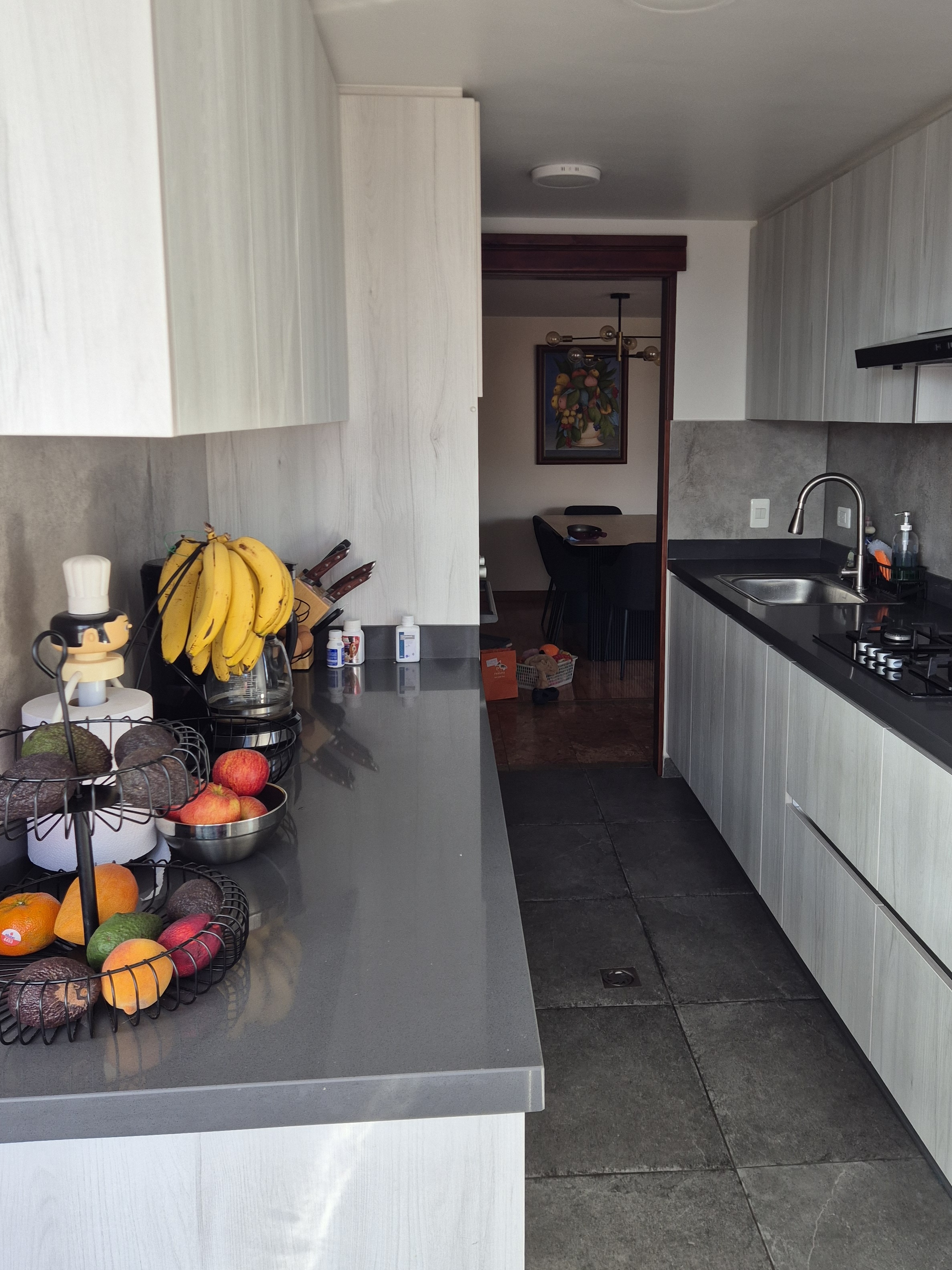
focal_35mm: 29
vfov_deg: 61.6
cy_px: 582
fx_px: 1063
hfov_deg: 48.1
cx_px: 533
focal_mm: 5.4
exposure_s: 1/180
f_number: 1.8
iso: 64
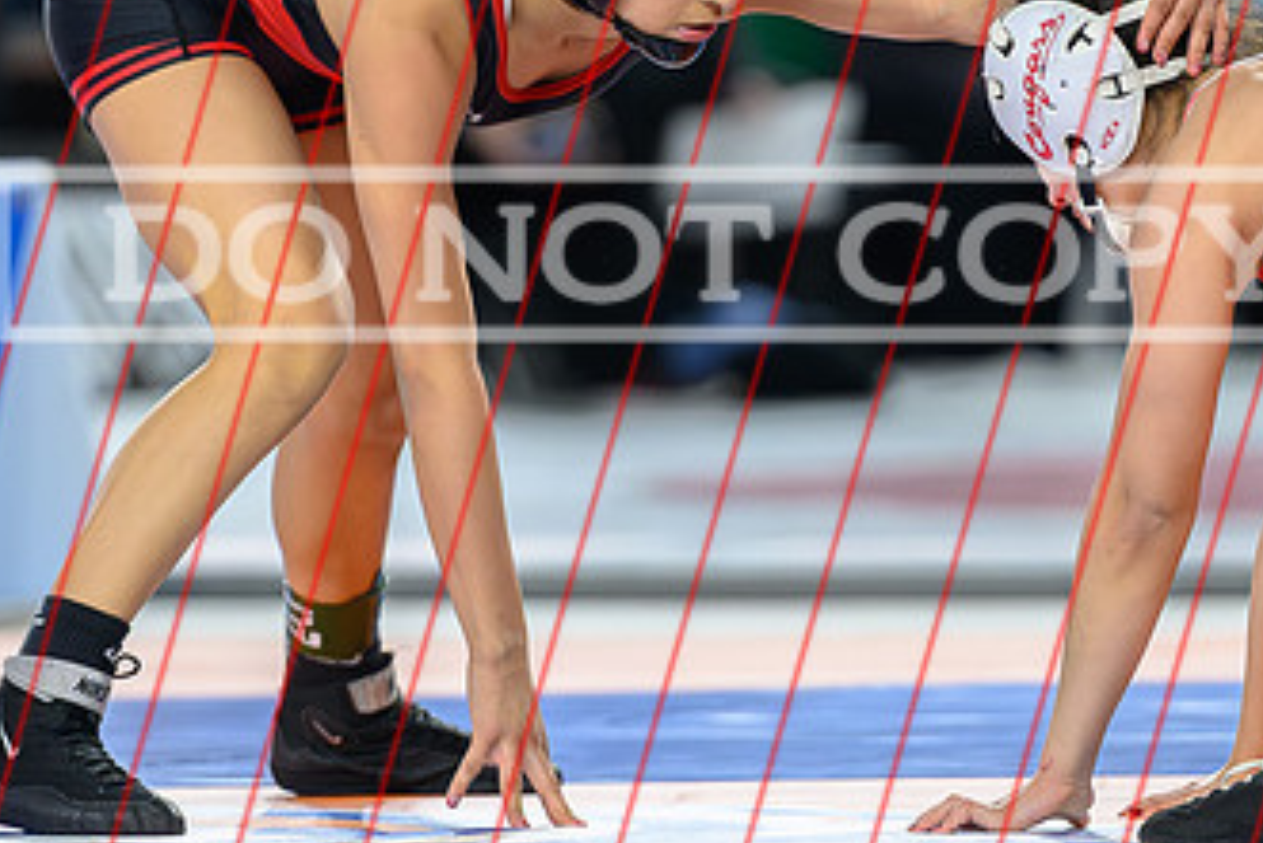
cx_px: 708
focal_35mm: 673
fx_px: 23620
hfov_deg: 3.1
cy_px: 416
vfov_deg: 2.0
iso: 3200
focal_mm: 200
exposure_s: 1/1000
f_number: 2.8
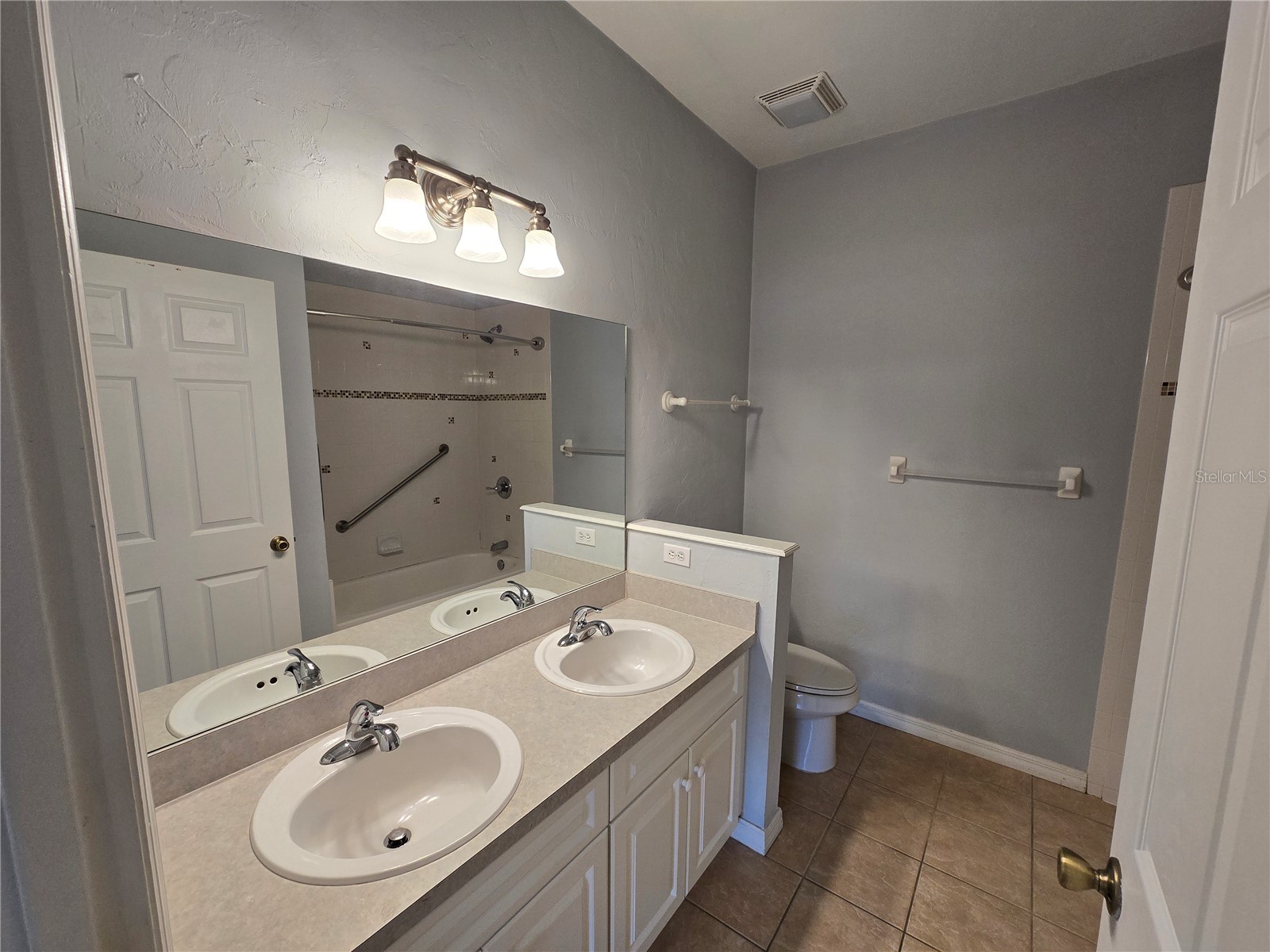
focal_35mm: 13
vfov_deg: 89.9
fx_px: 477
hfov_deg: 106.2
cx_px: 635
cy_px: 476
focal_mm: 2.2
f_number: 2.2
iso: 80
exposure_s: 1/60
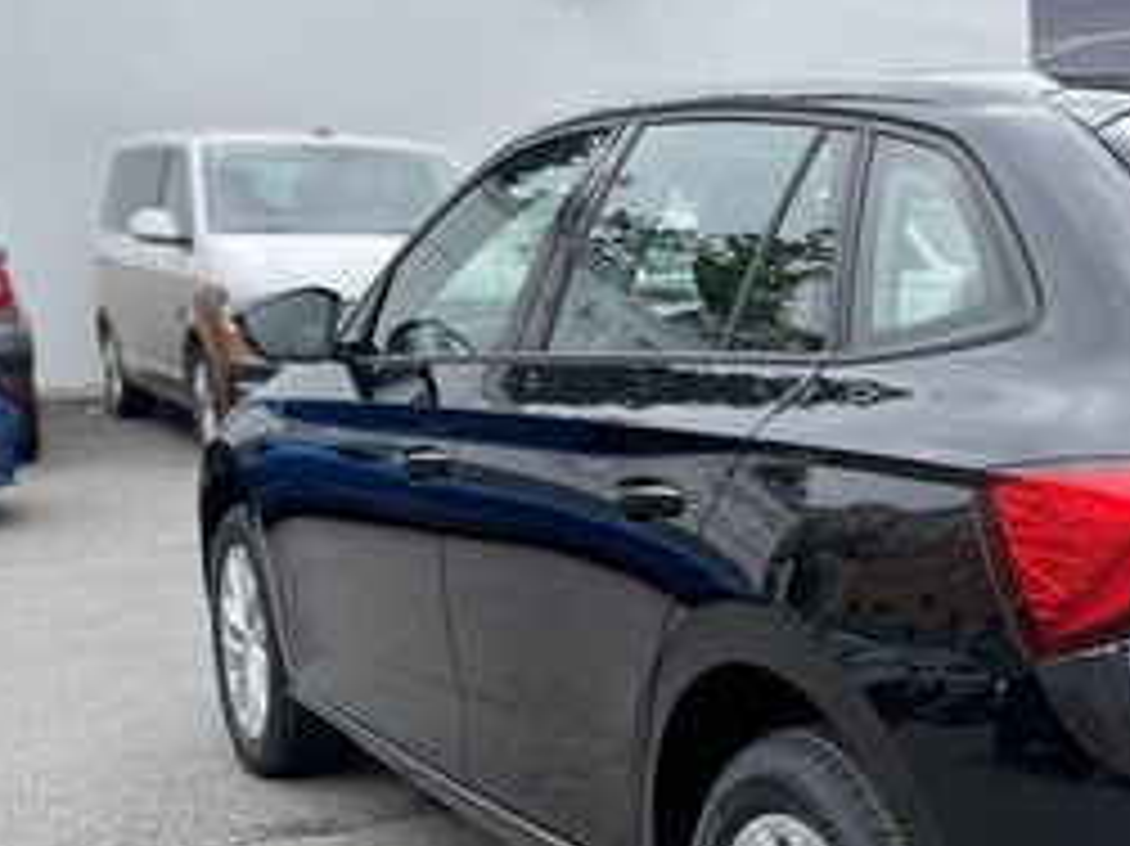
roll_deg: +0.8
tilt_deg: -8.8
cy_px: 587
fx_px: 1860
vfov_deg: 25.5
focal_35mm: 57
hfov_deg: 31.2
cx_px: 1144
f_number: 1.6
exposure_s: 1/963
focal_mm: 4.2
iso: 50
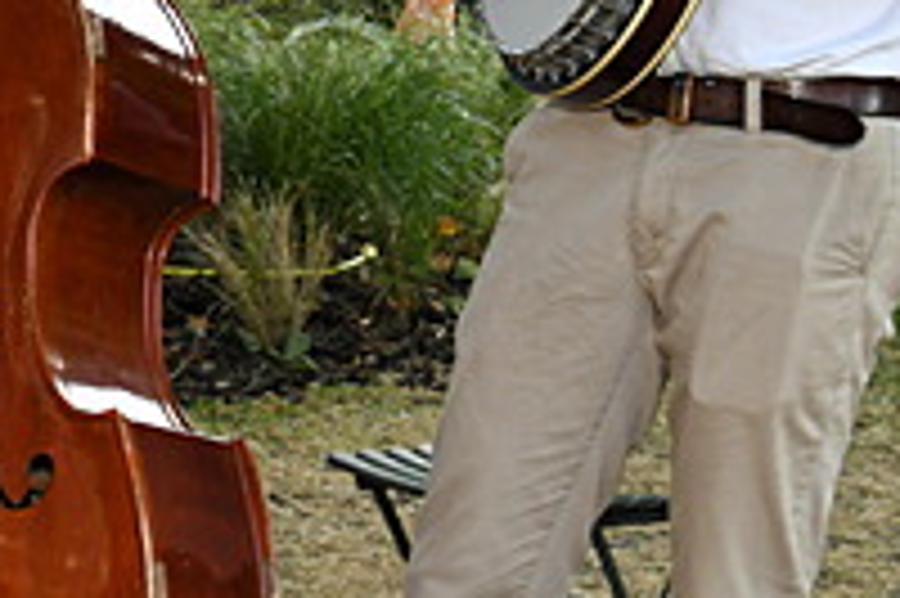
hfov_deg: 14.4
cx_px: -63
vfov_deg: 9.8
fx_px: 3497
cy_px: 110
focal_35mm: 140
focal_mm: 35
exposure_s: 1/60
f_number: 8
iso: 400
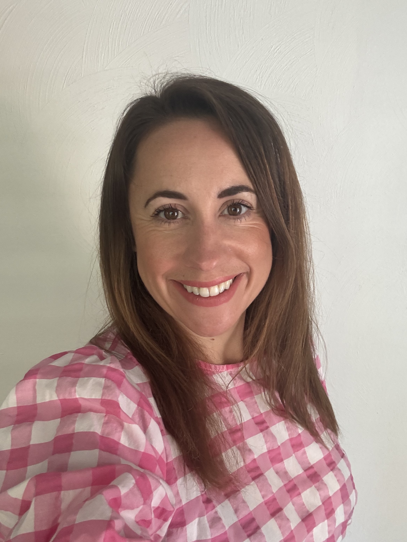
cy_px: 271
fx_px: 470
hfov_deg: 46.8
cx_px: 204
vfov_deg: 60.0
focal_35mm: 30
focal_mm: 2.69
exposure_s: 1/60
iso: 250
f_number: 1.9
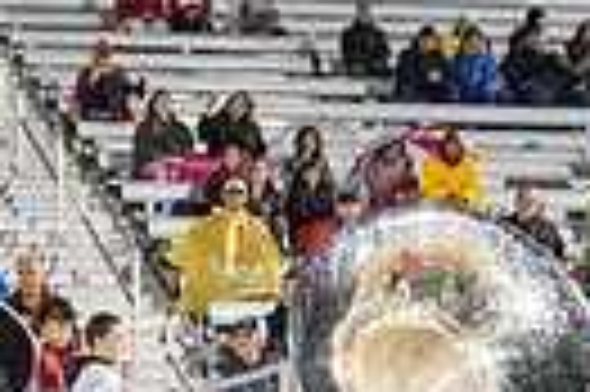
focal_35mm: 124
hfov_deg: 16.0
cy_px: 710
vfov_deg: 10.4
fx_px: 2030
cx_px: -72
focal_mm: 28
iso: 5000
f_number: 5.6
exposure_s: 1/200
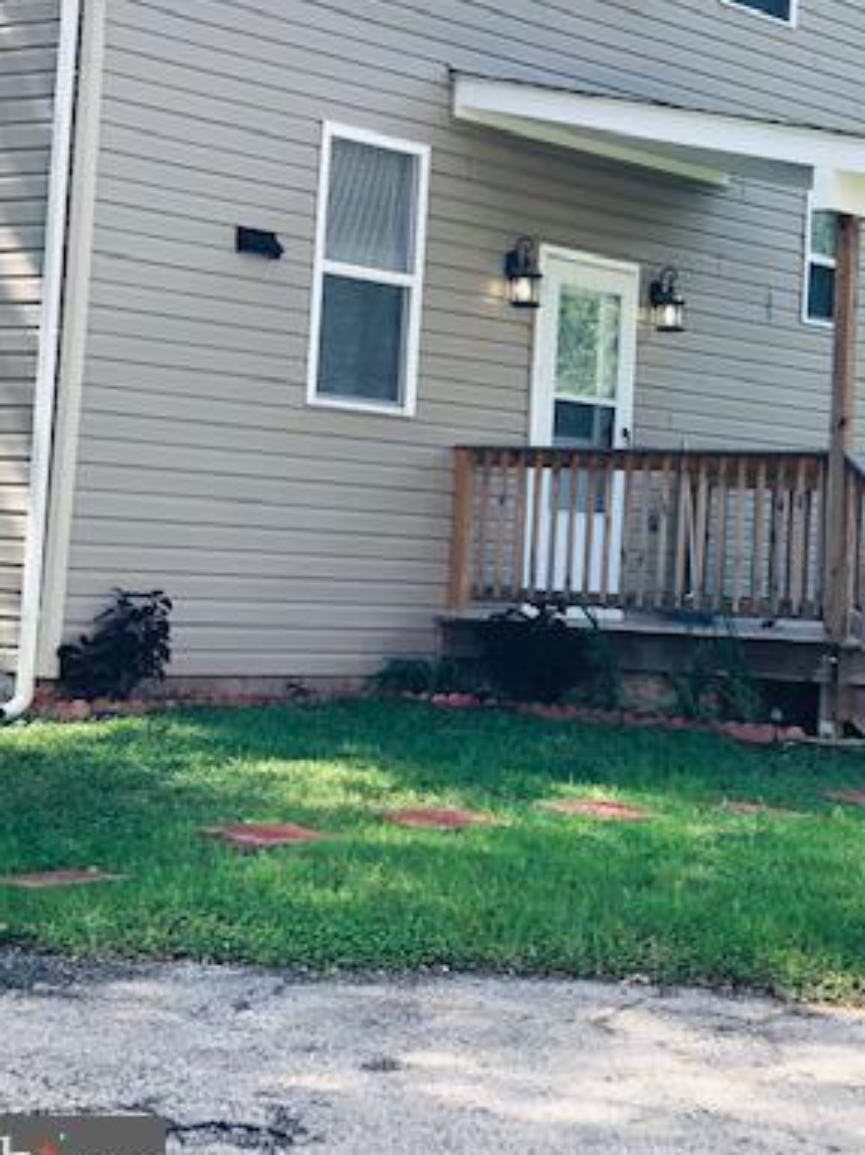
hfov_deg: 16.9
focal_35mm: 87
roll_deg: -3.6
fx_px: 2900
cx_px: 576
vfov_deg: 22.2
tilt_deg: +8.5
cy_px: 253
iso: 16
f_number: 2.4
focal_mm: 6
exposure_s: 1/219
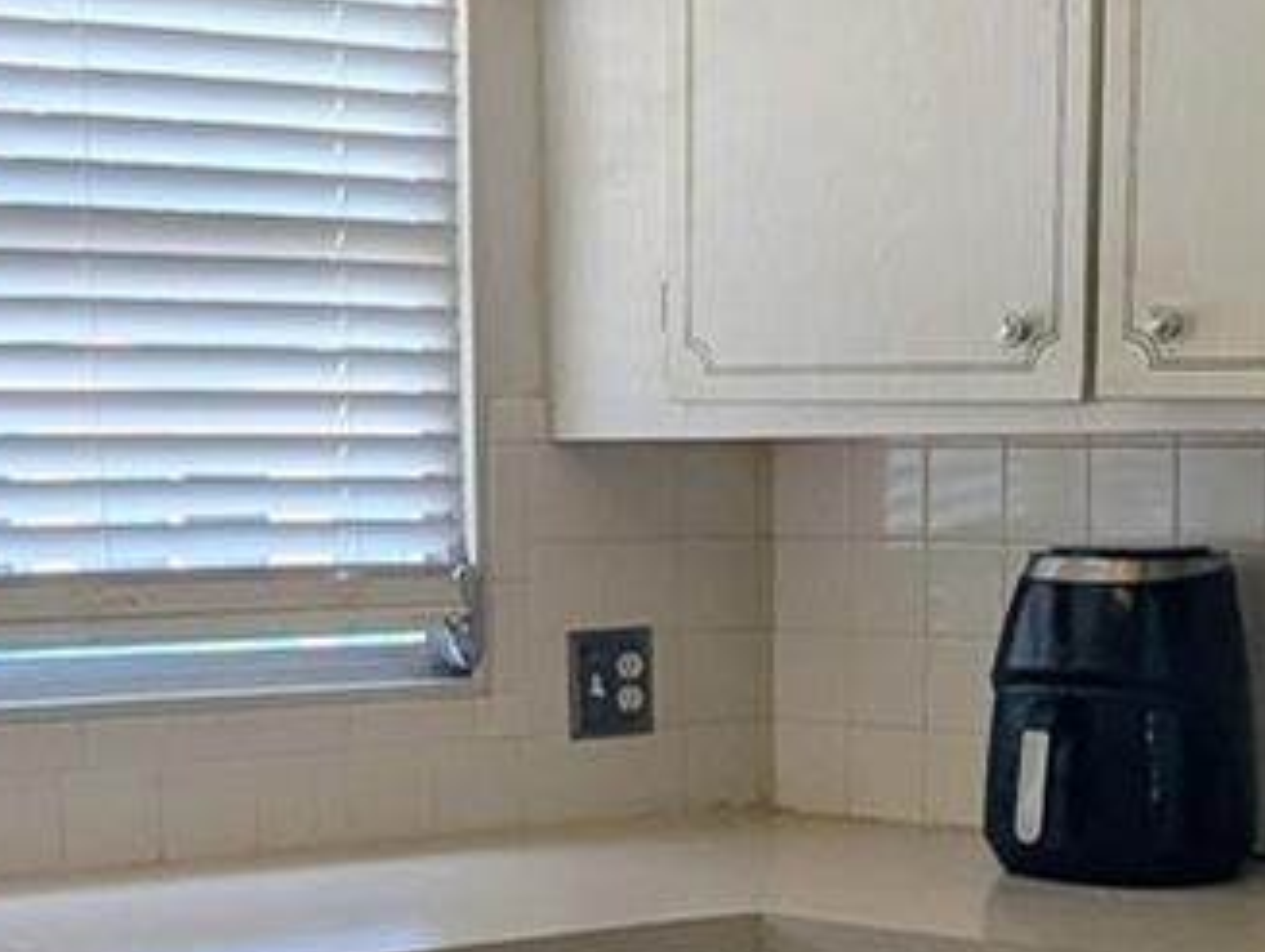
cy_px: 766
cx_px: 739
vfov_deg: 18.7
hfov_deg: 25.0
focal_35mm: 78
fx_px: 2854
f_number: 2.2
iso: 51
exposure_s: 1/127
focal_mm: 2.35
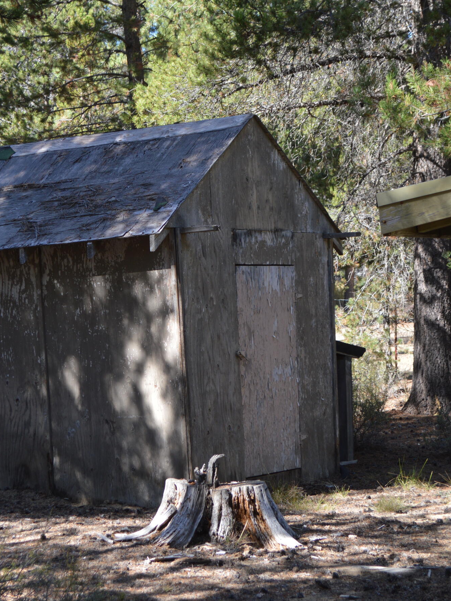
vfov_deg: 20.2
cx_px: 148
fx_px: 1685
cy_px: 331
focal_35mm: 97
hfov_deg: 15.2
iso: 140
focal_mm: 40
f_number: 5.6
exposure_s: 1/125
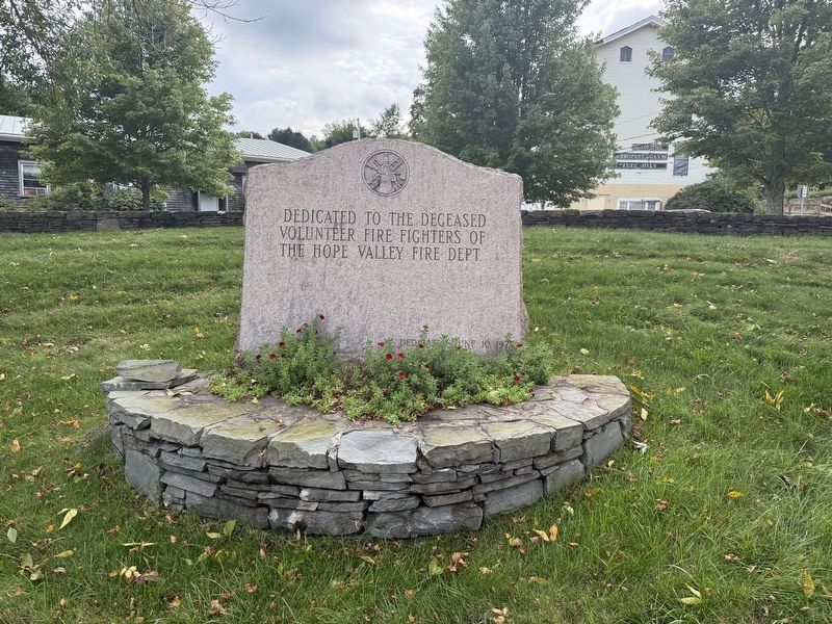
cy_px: 312
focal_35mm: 24
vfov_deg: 56.8
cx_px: 416
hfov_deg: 71.6
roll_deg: -2.5
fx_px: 577
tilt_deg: -9.6
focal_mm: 6.76
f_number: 1.78
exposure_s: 1/1139
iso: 100
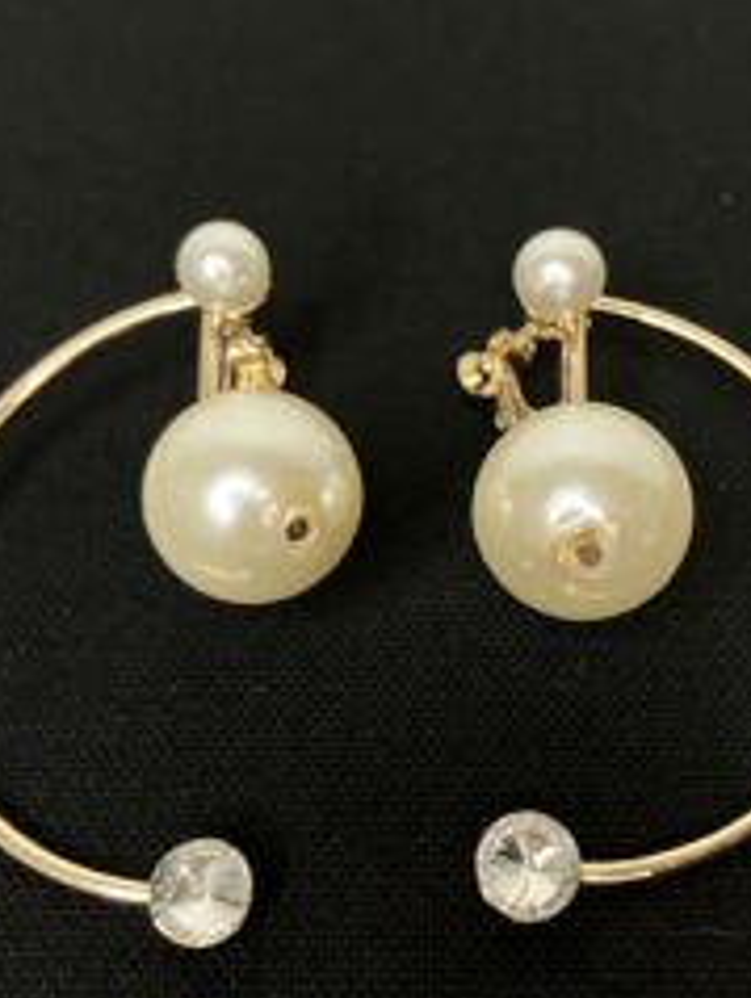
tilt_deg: -55.4
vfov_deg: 40.4
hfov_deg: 30.9
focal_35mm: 47
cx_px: 403
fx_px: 1357
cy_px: 495
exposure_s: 1/33
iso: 320
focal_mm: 3.99
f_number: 1.8
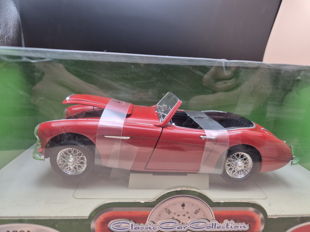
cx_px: 155
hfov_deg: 73.9
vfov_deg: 58.9
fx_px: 206
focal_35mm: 23
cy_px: 116
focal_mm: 5.4
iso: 64
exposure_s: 1/51
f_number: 1.8
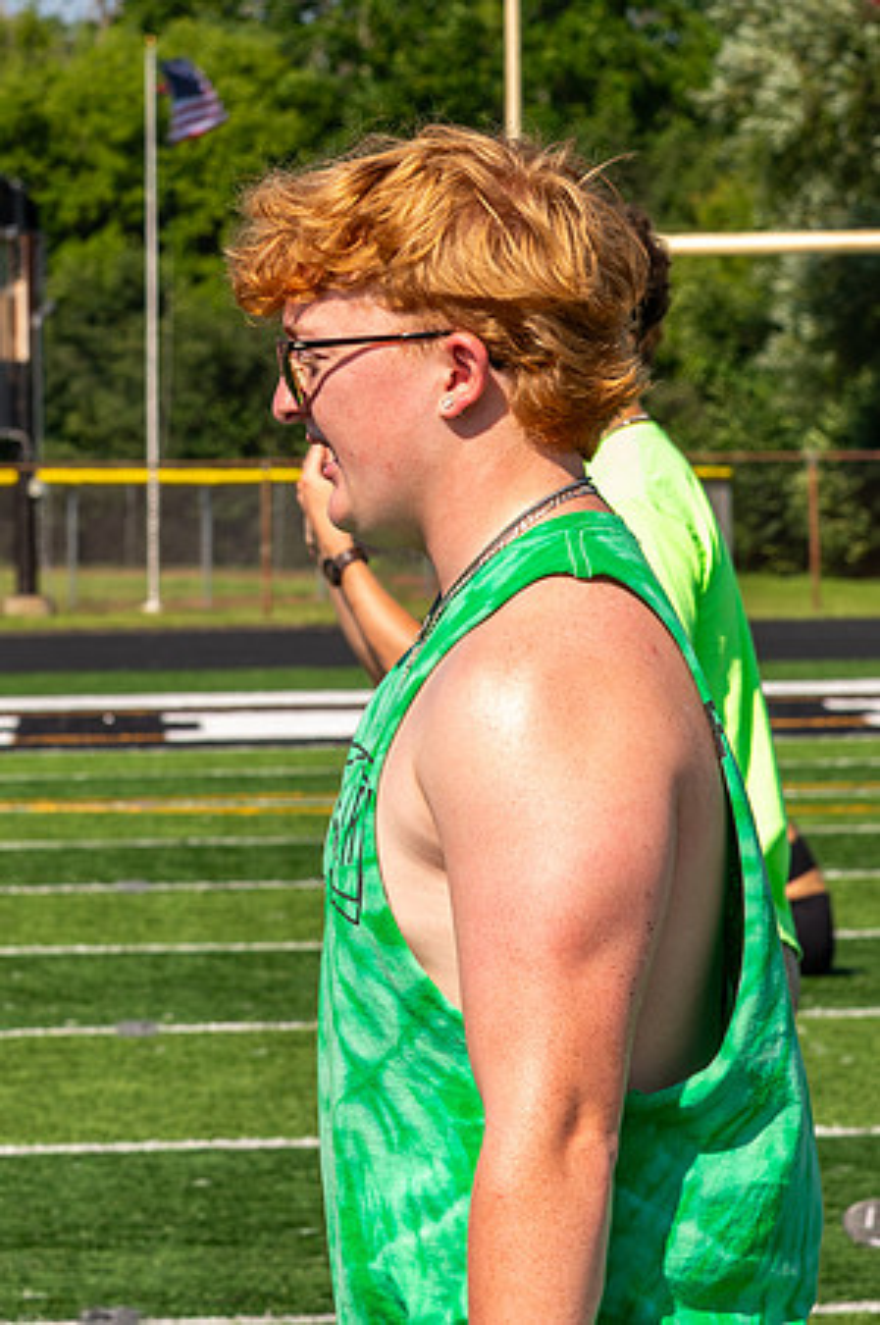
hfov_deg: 5.3
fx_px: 9555
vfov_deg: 7.9
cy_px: 380
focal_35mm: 260
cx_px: 375
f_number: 13
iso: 1250
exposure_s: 1/400
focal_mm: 120
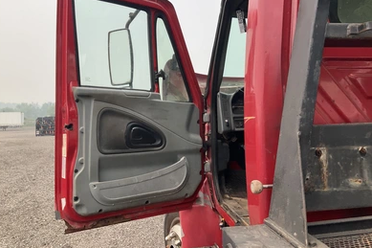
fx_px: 320
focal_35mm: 31
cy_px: 105
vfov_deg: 42.2
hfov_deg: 60.3
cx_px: 185
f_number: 1.8
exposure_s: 1/1250
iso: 25
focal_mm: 3
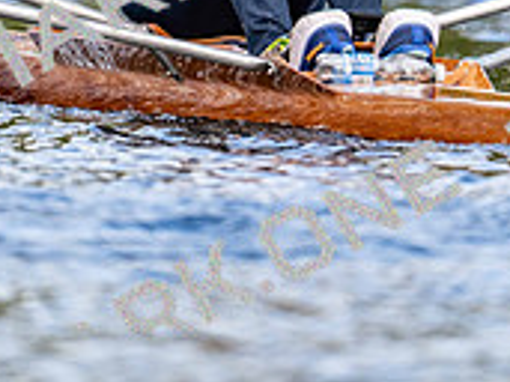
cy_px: -181
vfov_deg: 1.1
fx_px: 19257
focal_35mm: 1308
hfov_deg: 1.5
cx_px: 346
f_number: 4.5
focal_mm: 400
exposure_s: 1/2000
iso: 800
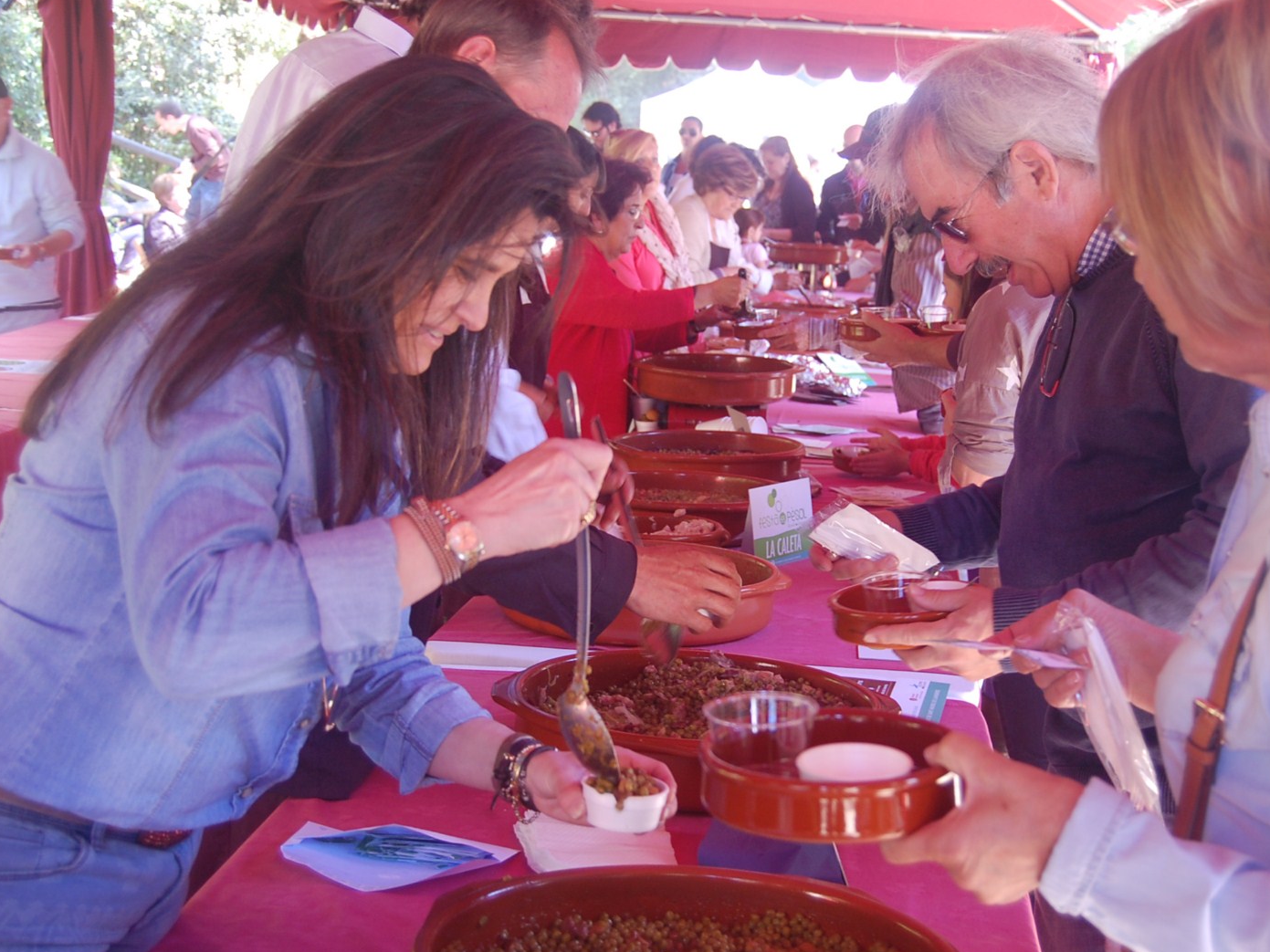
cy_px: 477
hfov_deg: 36.1
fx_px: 1944
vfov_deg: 27.5
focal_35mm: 53
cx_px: 710
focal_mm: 32
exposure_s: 1/50
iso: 400
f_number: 4.5
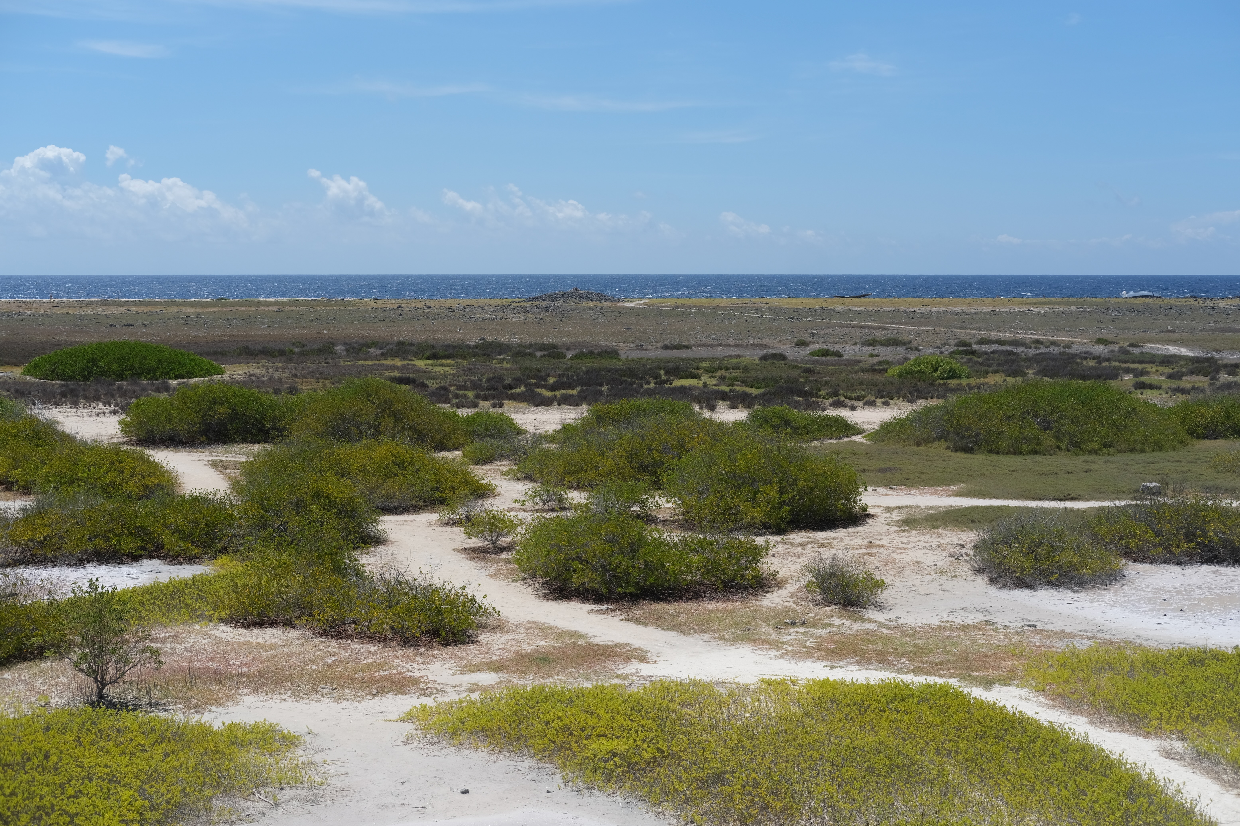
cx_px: 620
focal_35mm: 53
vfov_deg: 25.5
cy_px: 413
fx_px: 1825
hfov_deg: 37.5
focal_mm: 35
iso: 160
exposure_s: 1/1100
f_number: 5.6
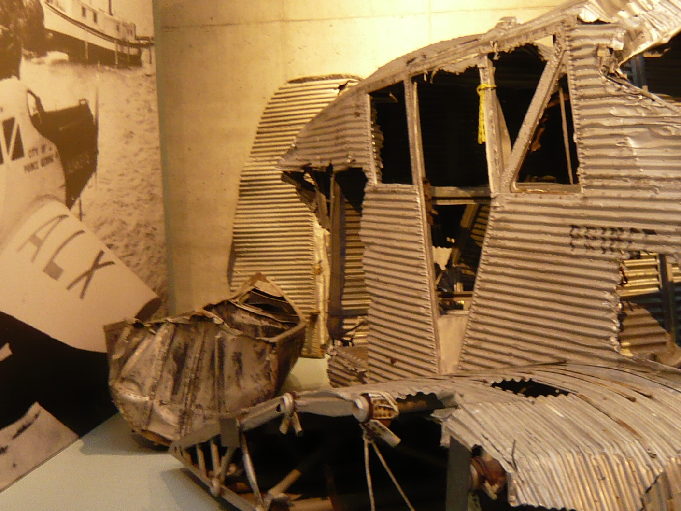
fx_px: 1200
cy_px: 298
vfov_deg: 24.0
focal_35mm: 61
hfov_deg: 30.6
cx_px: 584
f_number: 2.8
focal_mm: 4.6
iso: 200
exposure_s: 1/10
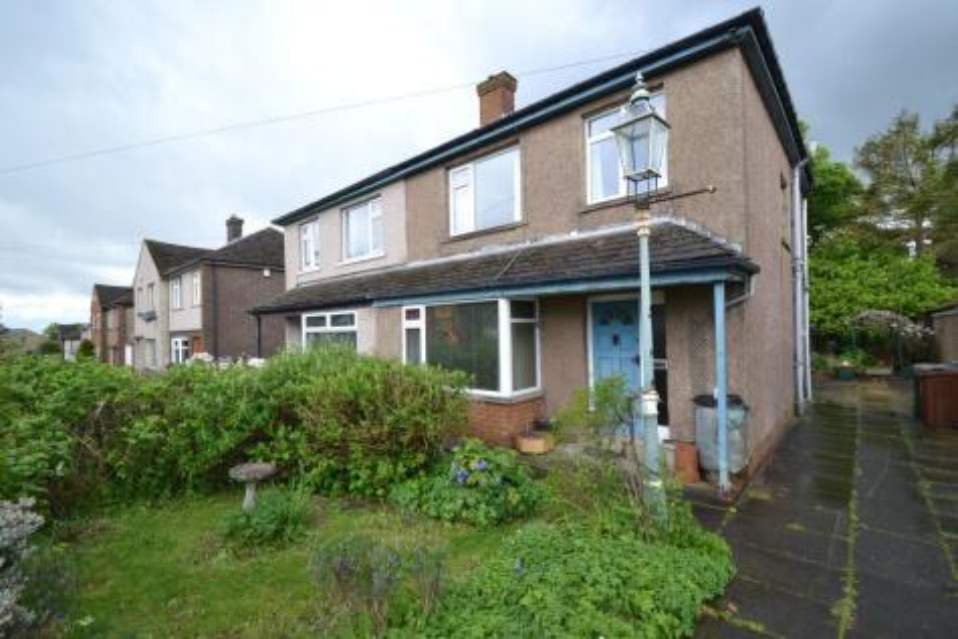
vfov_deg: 77.4
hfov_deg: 100.4
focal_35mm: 15
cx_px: 479
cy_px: 320
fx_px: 399
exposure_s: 1/125
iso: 160
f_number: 5.6
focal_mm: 10
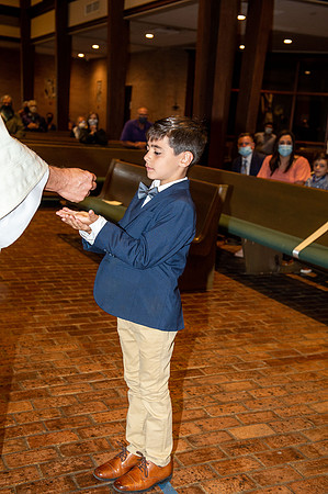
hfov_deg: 29.8
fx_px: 616
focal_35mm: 45
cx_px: 164
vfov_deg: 43.6
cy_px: 247
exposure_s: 1/125
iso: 1600
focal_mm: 45
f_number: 5
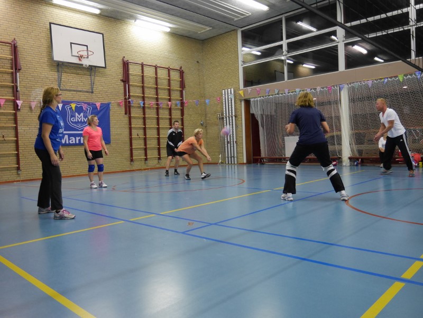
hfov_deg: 63.4
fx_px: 342
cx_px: 212
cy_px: 159
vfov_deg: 49.8
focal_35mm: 28
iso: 1600
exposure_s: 1/60
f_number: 3.5
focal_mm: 14
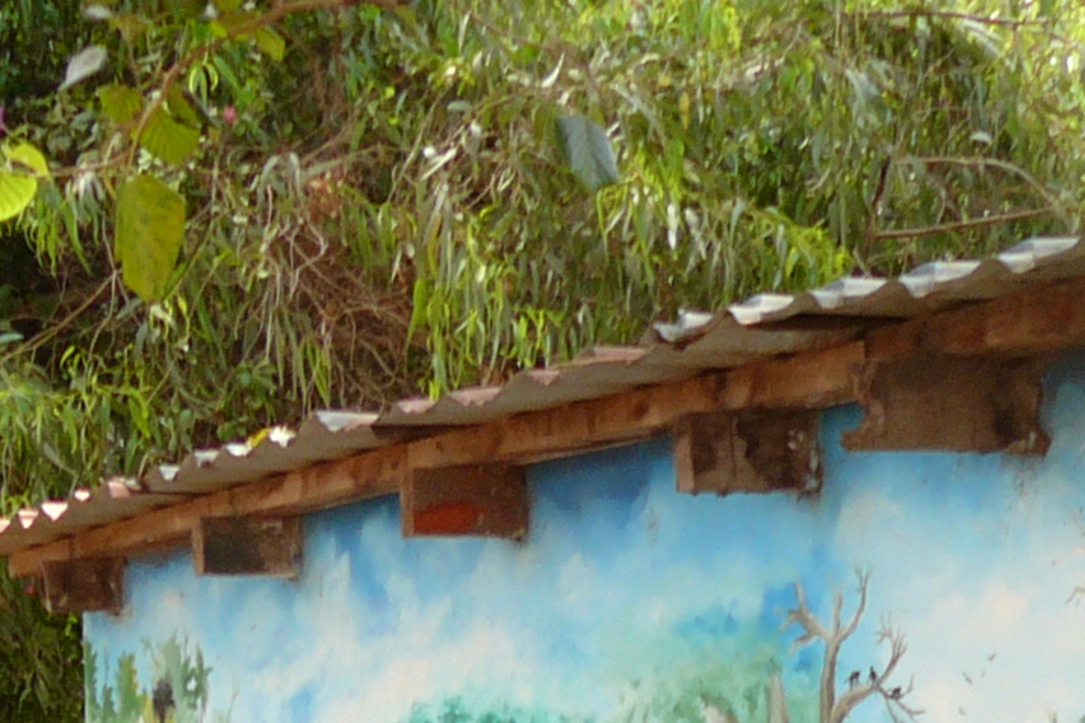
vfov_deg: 12.5
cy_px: 1083
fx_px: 3134
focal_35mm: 104
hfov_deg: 19.5
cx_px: 782
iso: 80
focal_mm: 5.2
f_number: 2.8
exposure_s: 1/100
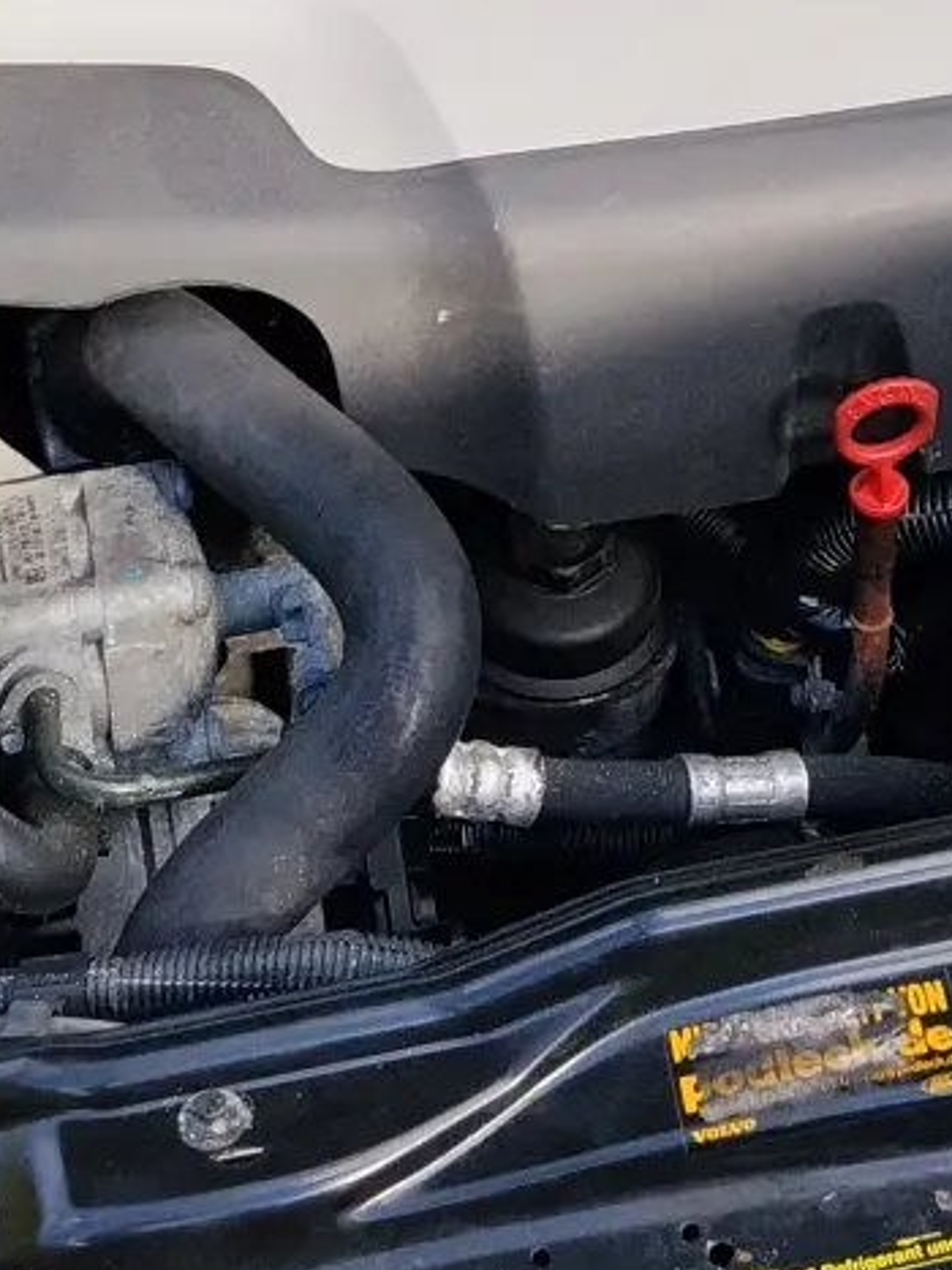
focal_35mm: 106
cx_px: 838
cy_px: -447
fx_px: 3889
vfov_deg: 17.3
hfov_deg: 13.8
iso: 50
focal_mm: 4.22
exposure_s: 1/531
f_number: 1.8
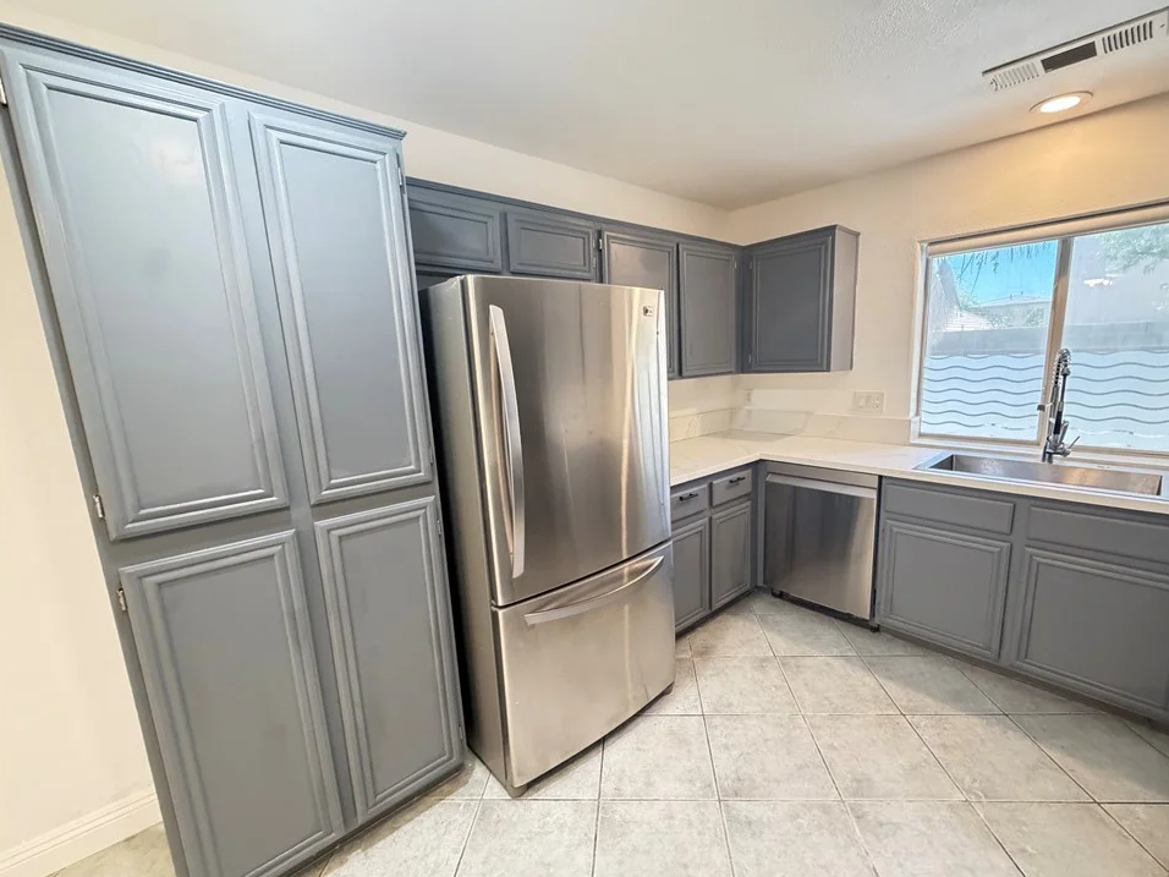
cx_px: 618
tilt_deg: -10.1
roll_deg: +3.3
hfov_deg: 98.1
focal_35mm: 15
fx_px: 507
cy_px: 446
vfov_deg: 81.7
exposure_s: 1/60
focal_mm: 2.22
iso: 640
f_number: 2.2
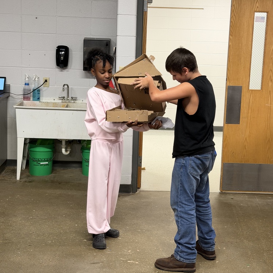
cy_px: 121
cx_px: 134
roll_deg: -2.0
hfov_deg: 29.6
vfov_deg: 29.5
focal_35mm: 58
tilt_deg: -8.5
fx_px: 518
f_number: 1.78
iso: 200
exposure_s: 1/40
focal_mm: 6.76
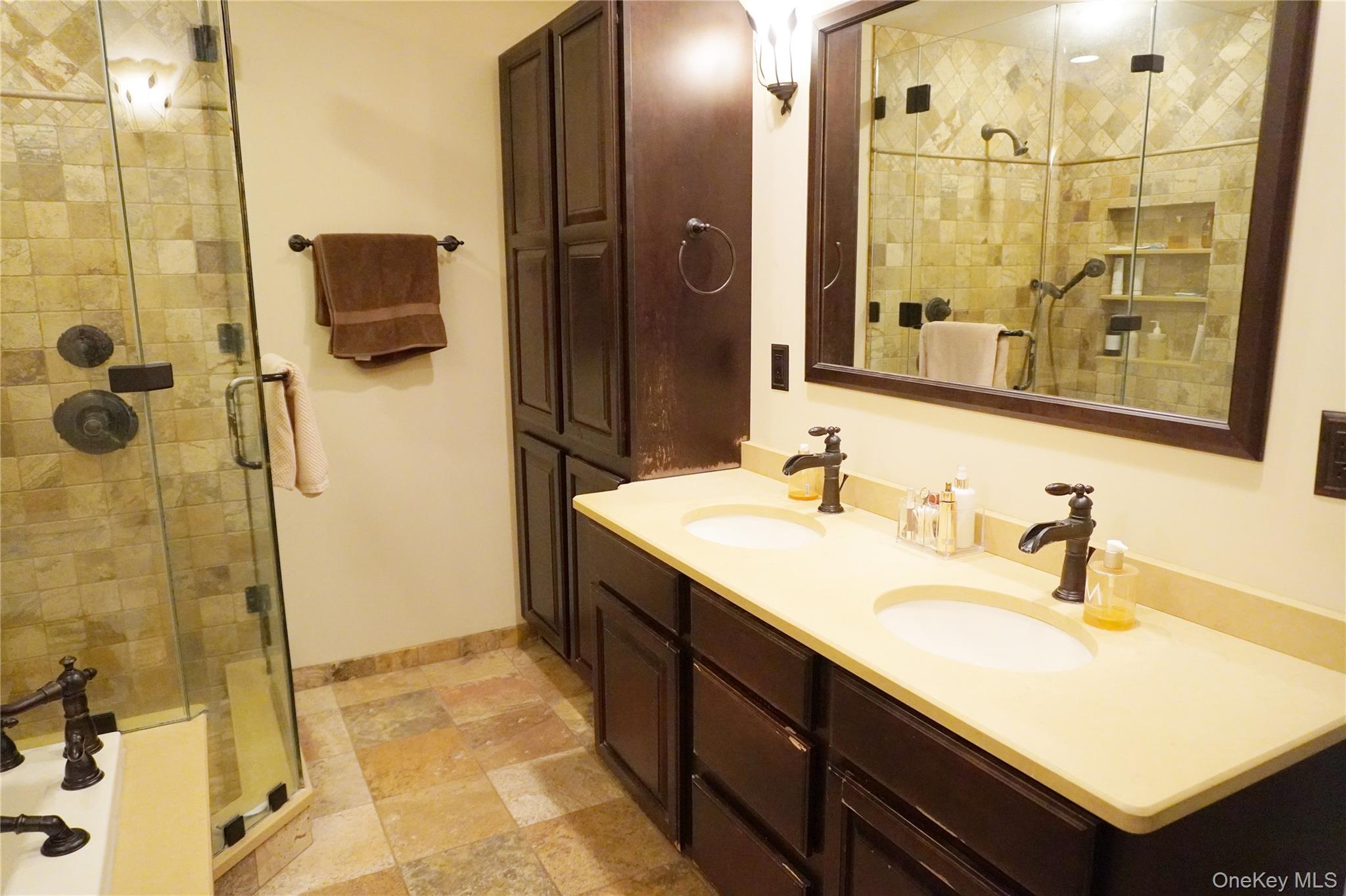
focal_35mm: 24
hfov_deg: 73.7
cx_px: 673
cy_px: 448
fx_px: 897
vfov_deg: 53.1
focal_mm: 16
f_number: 3.5
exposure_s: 1/160
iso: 4000
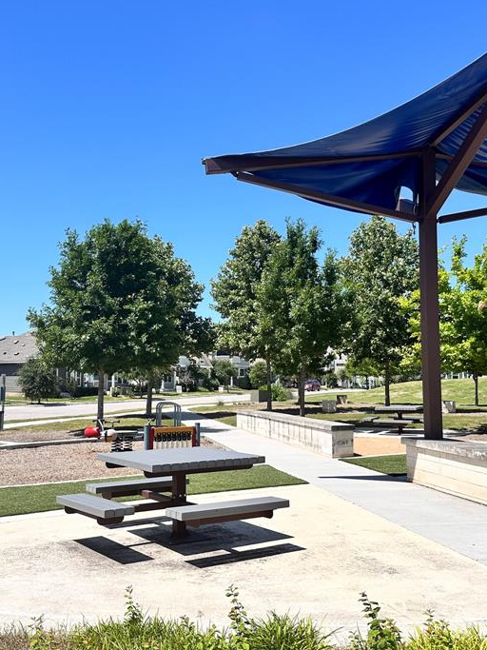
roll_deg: +0.2
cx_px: 215
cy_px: 339
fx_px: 676
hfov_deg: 39.6
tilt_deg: +3.7
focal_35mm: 36
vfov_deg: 51.3
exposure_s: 1/5263
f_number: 1.78
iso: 80
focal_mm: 6.86
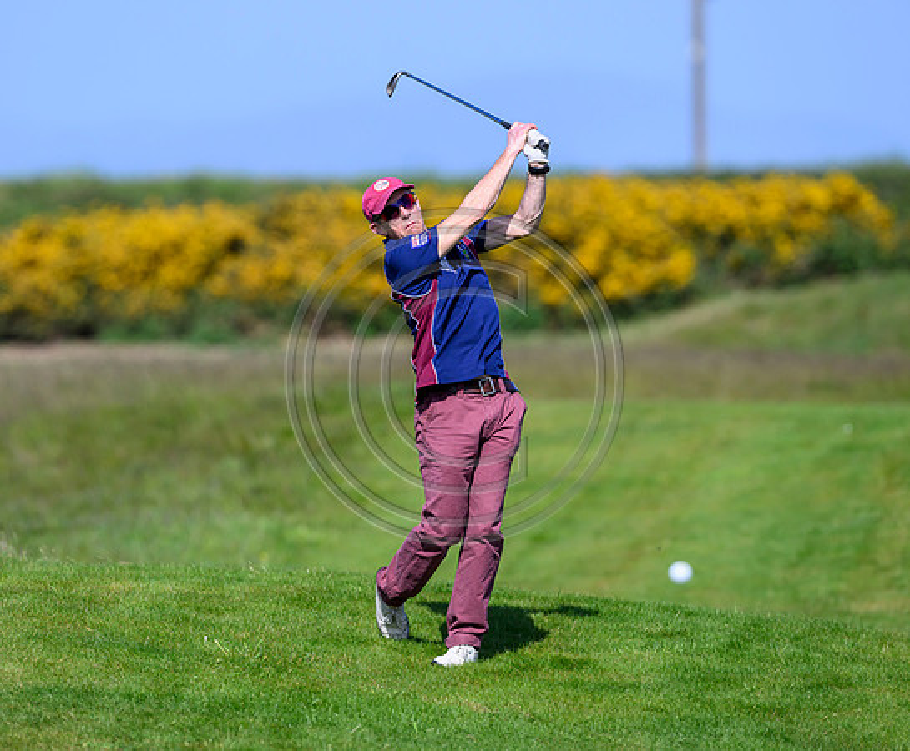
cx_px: 380
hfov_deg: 4.2
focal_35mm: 459
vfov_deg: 3.4
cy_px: 376
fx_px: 12528
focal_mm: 400
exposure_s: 1/5000
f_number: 4.5
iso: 500
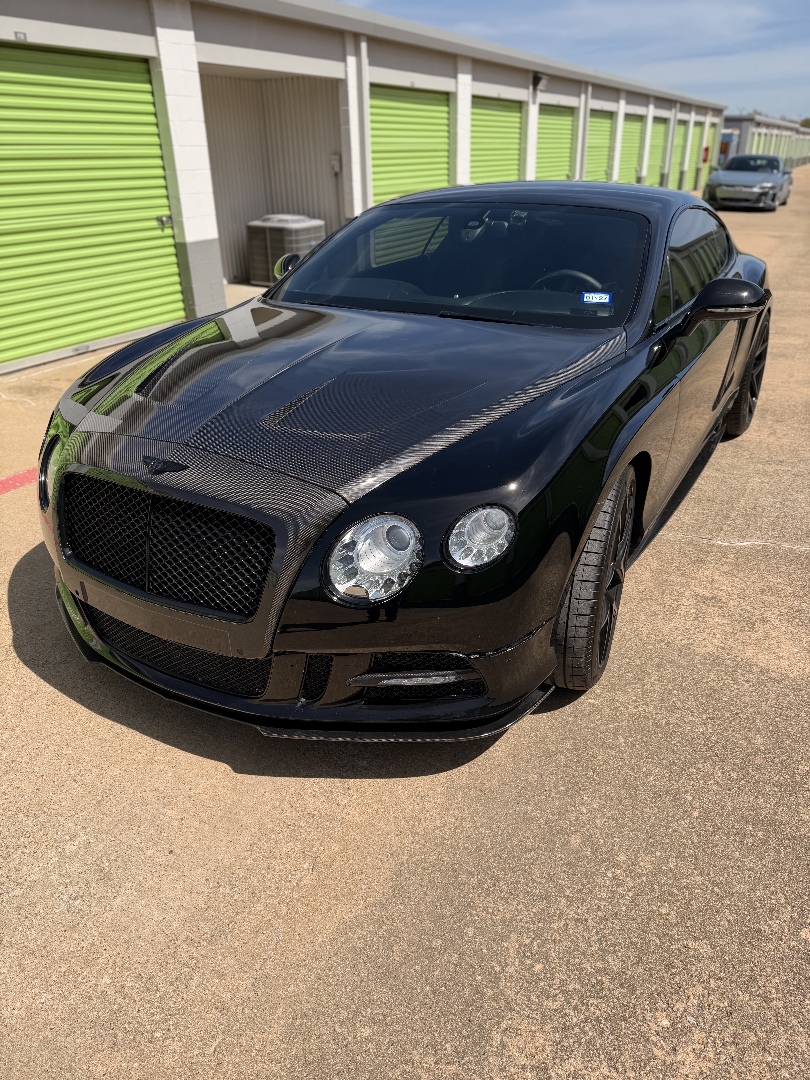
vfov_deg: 71.6
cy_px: 540
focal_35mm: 24
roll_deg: +1.9
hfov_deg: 56.8
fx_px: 749
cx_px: 405
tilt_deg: -27.0
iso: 80
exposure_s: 1/5319
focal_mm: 6.76
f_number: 1.78
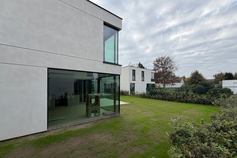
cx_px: 118
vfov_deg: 77.1
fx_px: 99
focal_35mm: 15
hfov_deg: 100.4
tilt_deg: -0.8
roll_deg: +0.1
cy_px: 87
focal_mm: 2.22
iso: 40
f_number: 2.2
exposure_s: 1/564
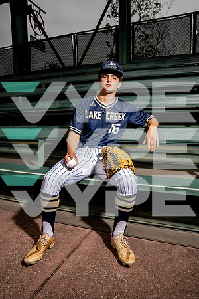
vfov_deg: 73.7
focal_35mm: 24
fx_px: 199
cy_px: 150
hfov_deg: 53.1
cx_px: 100
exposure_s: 1/250
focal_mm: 24
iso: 200
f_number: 6.3
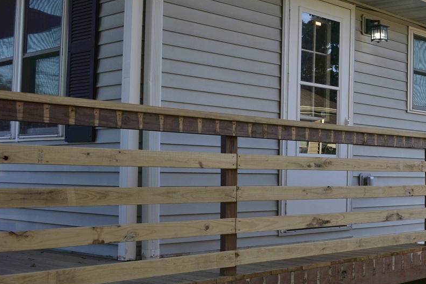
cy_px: 141
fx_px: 651
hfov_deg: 33.4
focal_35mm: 55
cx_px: 418
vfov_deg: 24.6
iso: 110
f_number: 5.6
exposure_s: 1/125
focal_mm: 18
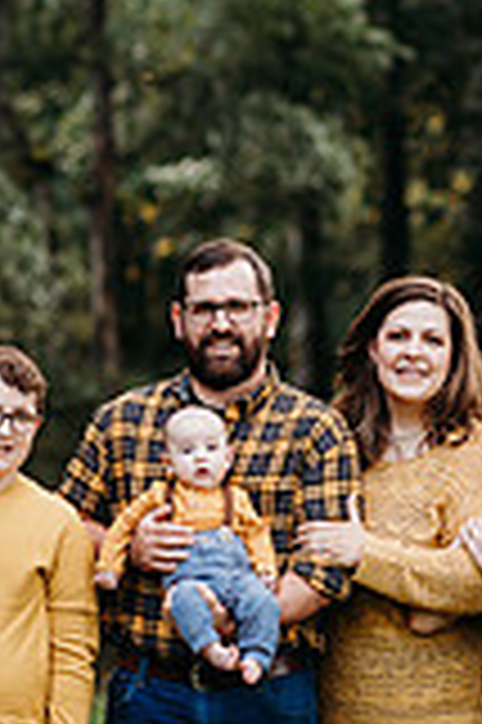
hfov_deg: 5.8
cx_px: 302
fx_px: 4790
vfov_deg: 8.7
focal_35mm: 238
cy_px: 265
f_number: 2.2
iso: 125
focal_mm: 85
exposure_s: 1/200
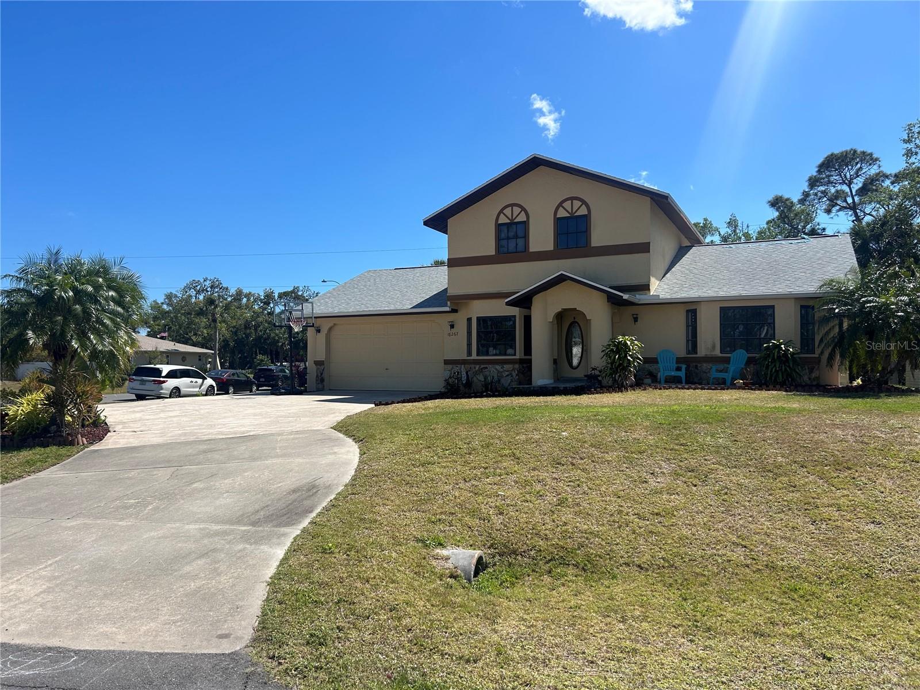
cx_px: 460
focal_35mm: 26
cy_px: 345
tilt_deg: +2.0
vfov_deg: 53.1
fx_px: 691
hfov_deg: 67.3
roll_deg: +0.6
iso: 50
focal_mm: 5.7
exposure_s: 1/4831
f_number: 1.5
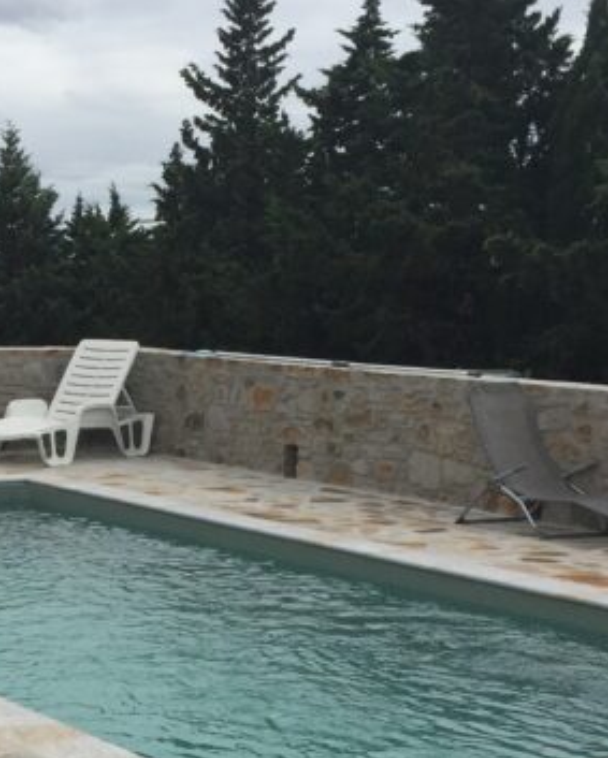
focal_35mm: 82
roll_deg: -2.1
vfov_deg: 22.9
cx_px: 24
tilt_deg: -11.3
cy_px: 633
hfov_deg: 18.3
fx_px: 1842
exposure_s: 1/2825
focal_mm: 4.15
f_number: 2.2
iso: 32
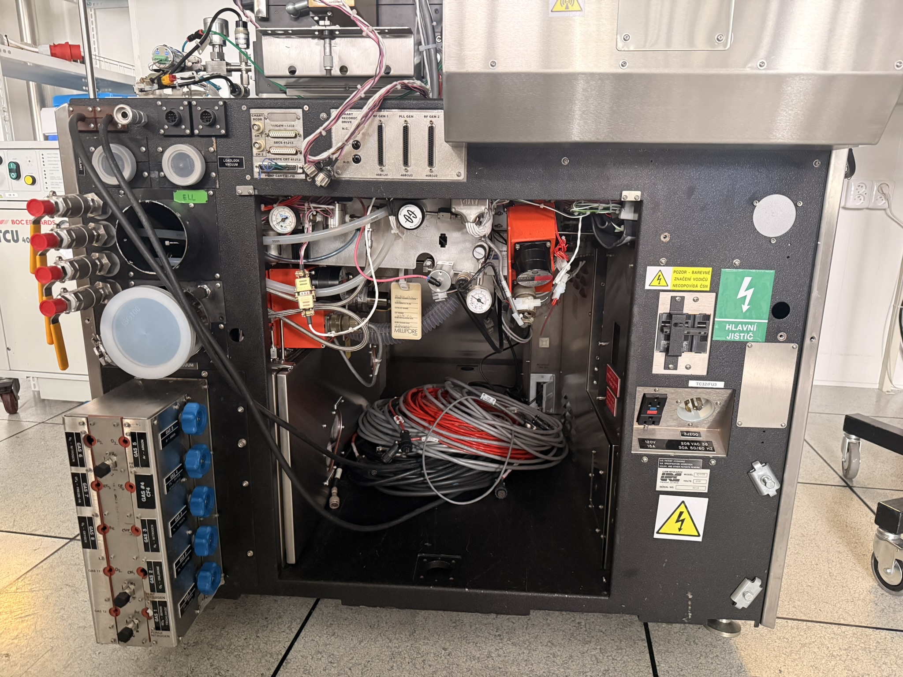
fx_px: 626
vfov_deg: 56.8
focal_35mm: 24
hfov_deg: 71.6
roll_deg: -0.3
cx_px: 452
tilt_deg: -13.5
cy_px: 338
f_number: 1.78
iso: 800
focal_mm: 6.76
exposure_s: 1/44
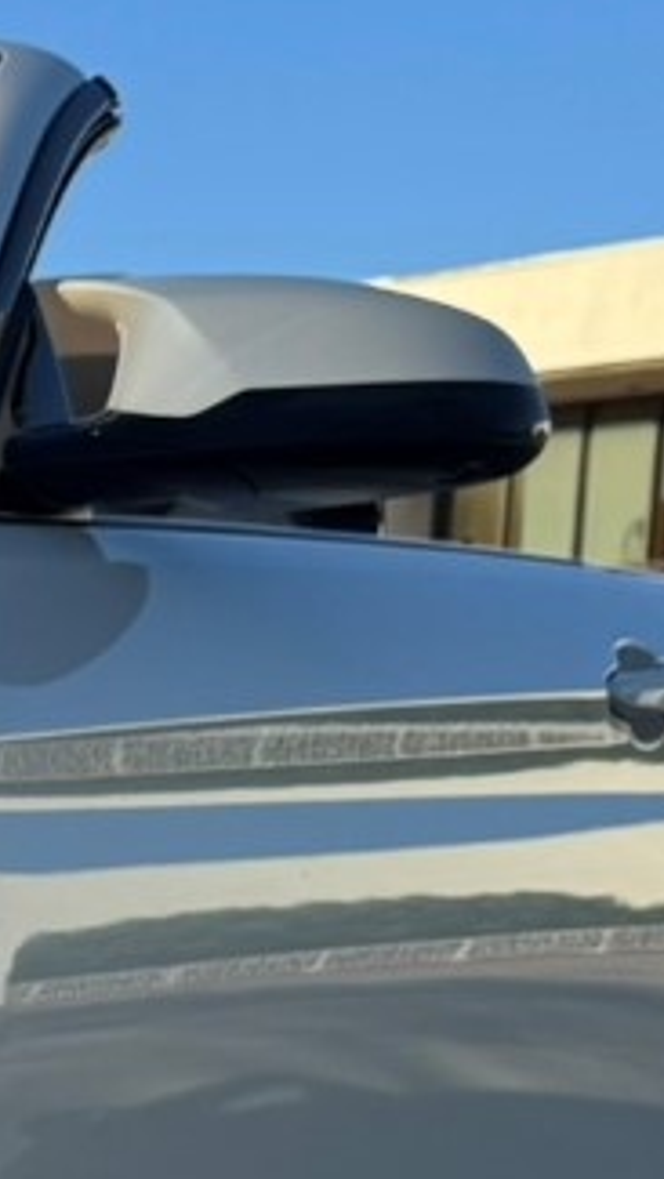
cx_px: -1343
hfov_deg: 8.6
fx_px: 3628
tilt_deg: -2.6
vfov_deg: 18.1
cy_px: 1106
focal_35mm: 116
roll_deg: -3.5
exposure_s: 1/3802
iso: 80
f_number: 1.78
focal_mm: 6.76
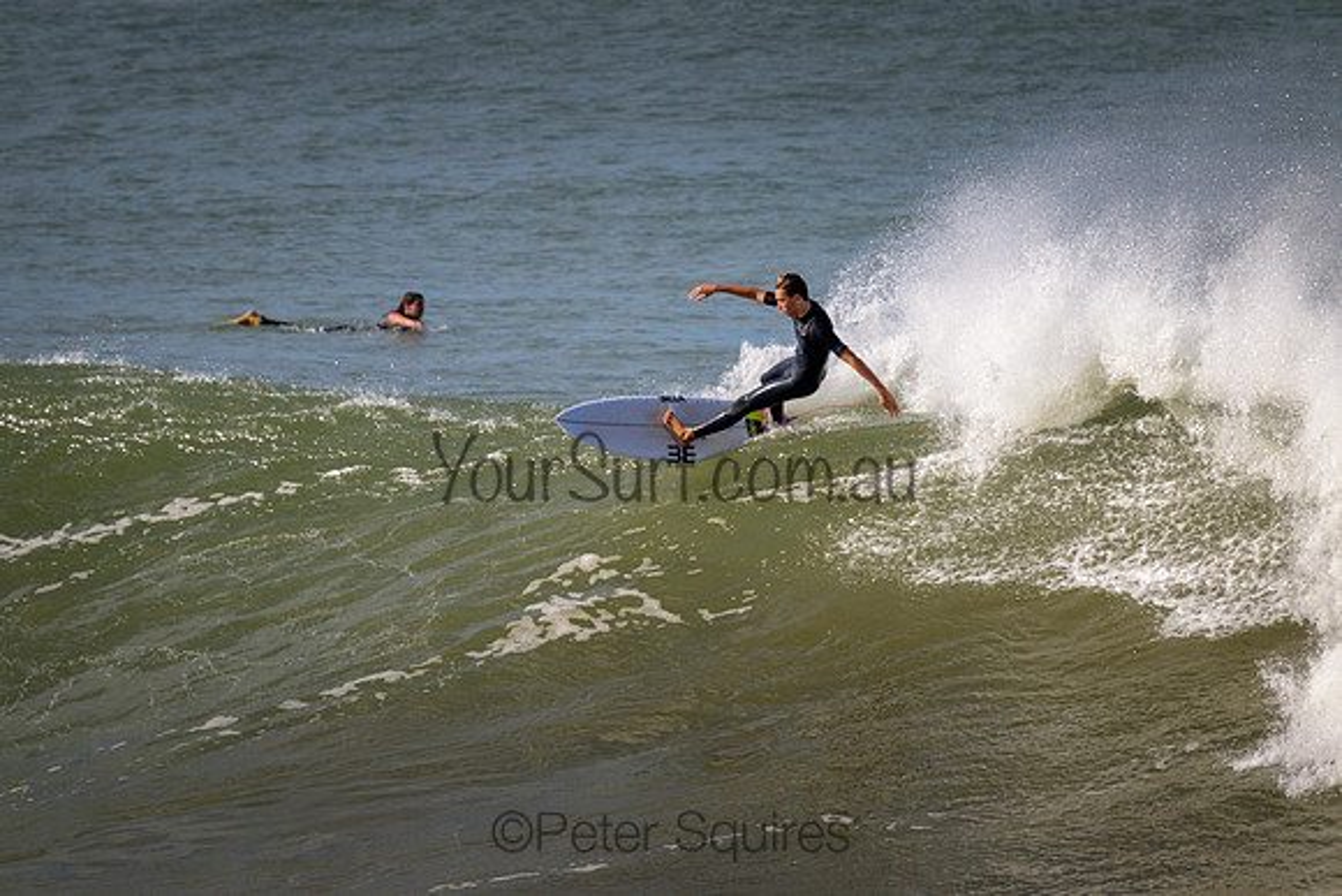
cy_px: 448
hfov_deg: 2.6
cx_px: 671
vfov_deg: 1.7
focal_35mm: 800
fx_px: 29828
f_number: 11
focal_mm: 800
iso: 800
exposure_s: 1/2000
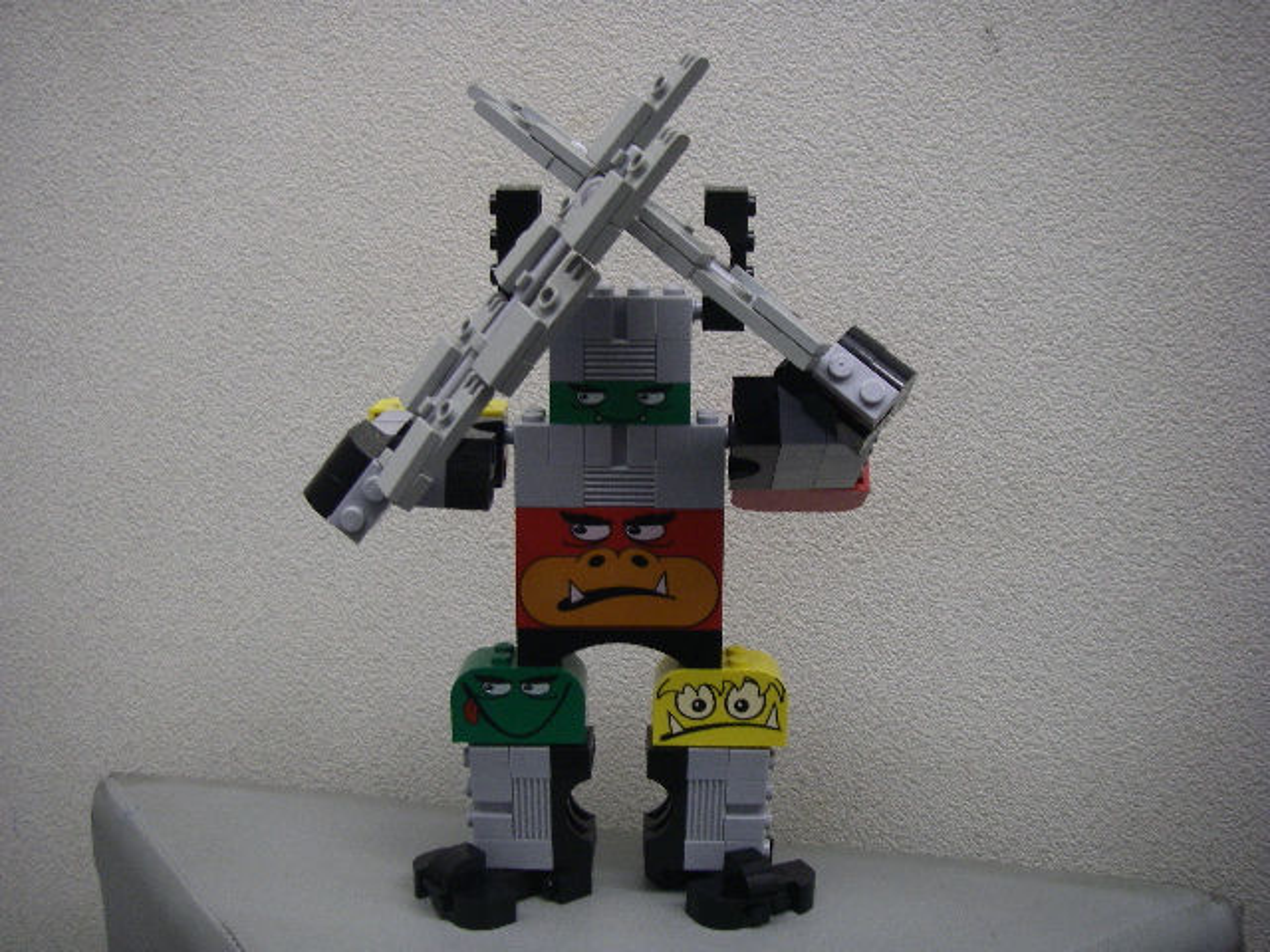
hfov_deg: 49.0
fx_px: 1394
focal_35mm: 38
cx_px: 635
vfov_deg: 37.7
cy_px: 476
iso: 160
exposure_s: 1/15
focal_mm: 6.3
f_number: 3.3
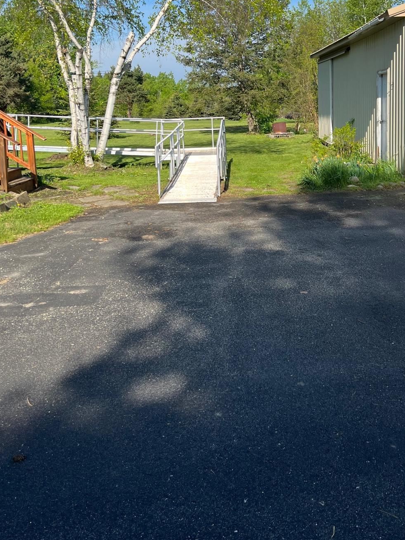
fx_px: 624
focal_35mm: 40
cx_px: 233
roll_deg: +2.0
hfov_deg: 35.9
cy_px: 150
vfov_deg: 45.5
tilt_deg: -5.5
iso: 50
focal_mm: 5.7
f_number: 1.5
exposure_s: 1/3704
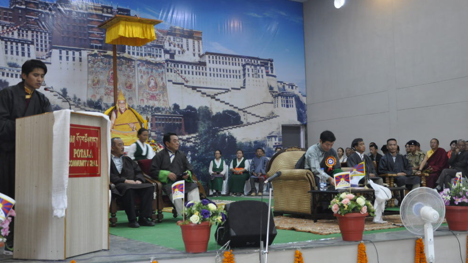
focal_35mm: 45
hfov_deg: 45.5
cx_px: 234
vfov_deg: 26.5
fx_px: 558
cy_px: 124
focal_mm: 28
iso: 1000
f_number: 5
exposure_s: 1/25
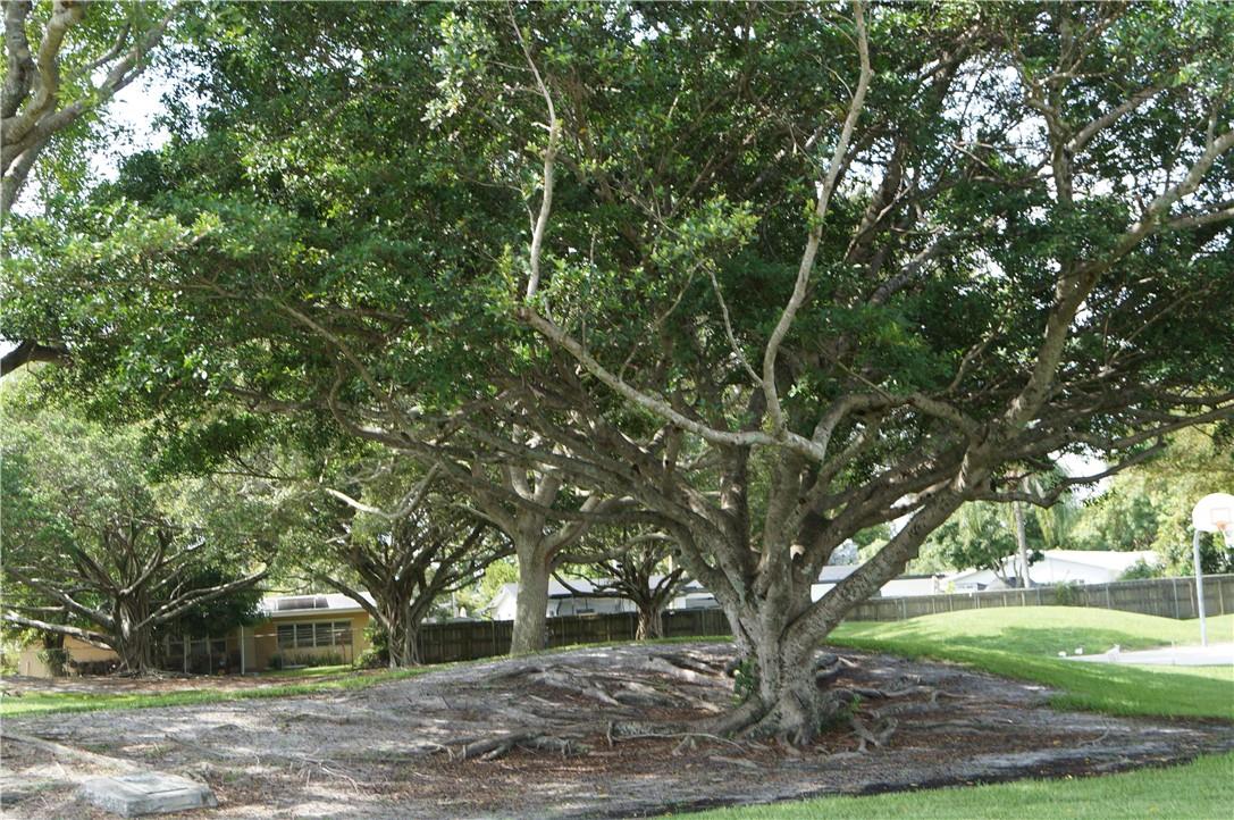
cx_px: 617
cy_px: 410
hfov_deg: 43.7
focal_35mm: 45
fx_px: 1541
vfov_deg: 29.8
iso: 100
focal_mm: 30
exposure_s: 1/100
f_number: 5.6
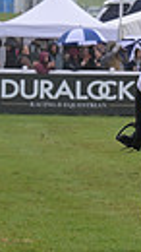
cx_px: 448
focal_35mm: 464
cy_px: 84
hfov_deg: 2.6
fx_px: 3088
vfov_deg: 4.7
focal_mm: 99
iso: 560
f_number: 5.6
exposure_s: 1/800
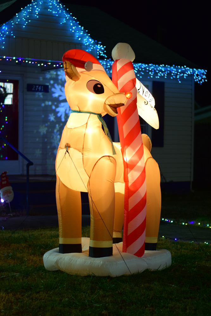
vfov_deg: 27.0
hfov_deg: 18.2
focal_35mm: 75
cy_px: 158
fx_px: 659
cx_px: 106
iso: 800
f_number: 1.8
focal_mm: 50
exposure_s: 1/30
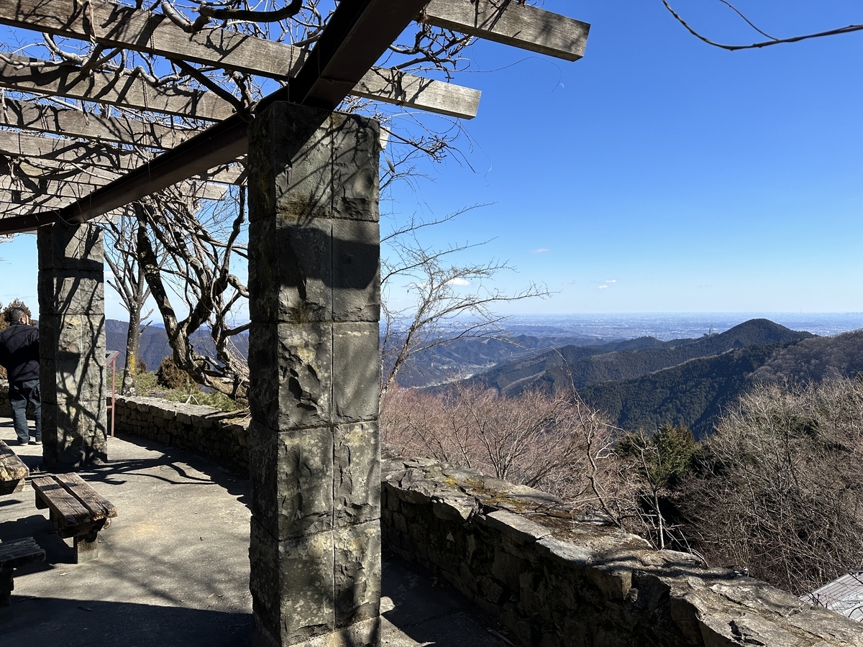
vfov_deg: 56.8
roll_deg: +0.0
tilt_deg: -1.8
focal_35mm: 24
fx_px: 598
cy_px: 324
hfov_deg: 71.6
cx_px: 432
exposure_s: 1/3472
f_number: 1.78
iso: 80
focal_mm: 6.86
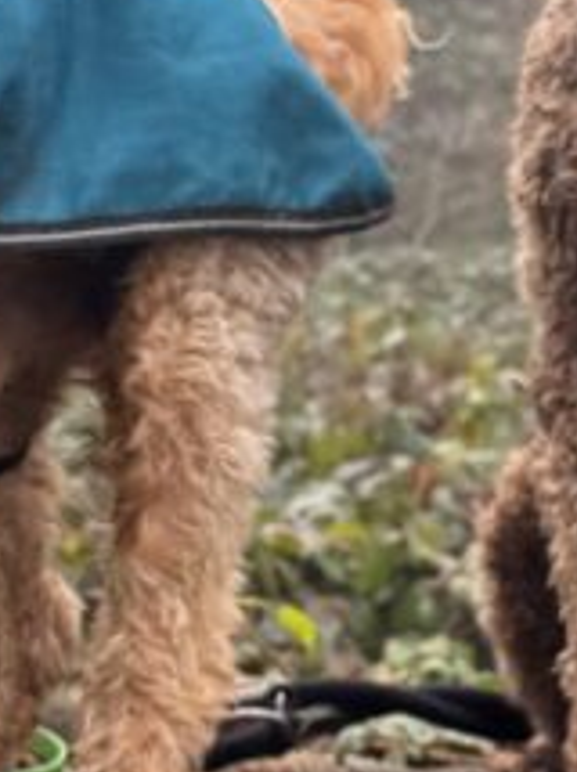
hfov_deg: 12.8
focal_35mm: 115
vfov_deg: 17.1
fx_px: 2561
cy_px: 408
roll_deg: -5.1
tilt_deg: -6.4
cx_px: 119
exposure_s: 1/436
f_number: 1.78
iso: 80
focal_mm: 6.76
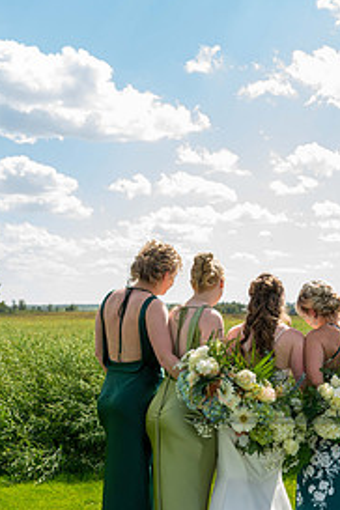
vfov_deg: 32.1
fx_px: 864
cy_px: 396
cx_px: 269
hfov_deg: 22.0
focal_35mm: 61
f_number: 5.6
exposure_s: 1/500
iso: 400
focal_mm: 37
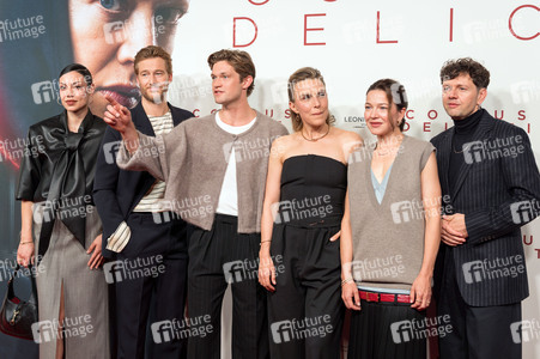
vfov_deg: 29.8
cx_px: 270
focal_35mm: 45
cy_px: 180
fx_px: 674
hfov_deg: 43.6
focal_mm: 45
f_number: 3.2
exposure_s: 1/200
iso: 320
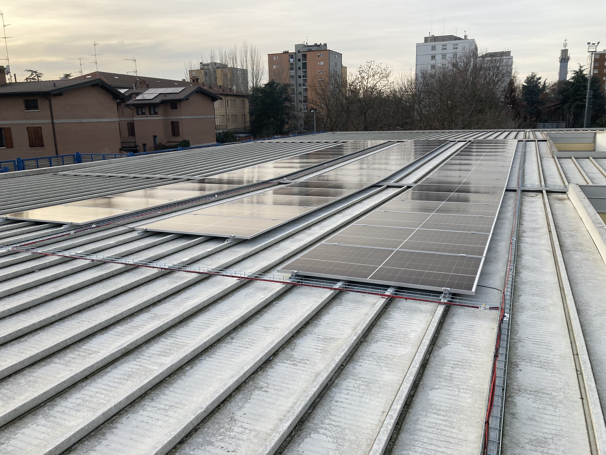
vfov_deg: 49.7
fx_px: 490
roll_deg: +0.7
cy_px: 228
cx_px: 303
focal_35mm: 28
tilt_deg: -12.1
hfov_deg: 63.4
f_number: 1.8
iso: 20
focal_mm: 3.99
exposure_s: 1/873
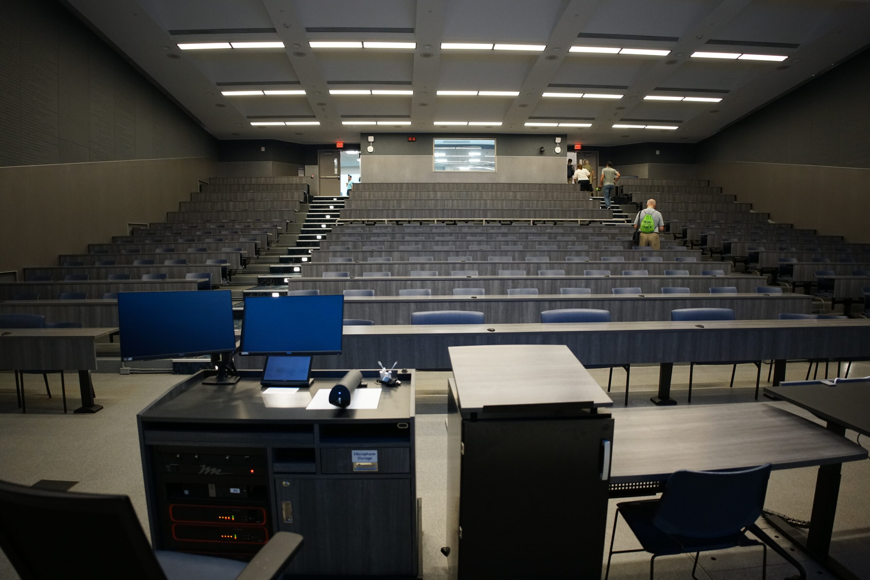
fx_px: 483
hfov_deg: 84.0
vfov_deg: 62.0
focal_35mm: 20
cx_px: 435
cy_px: 290
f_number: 2.8
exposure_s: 1/160
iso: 2500
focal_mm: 20
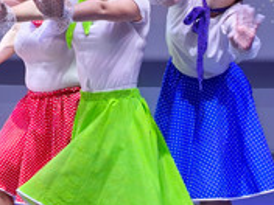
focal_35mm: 121
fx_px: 958
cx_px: -181
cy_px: -20
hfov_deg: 14.7
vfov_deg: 12.1
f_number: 4
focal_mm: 8.5
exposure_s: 1/100
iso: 200
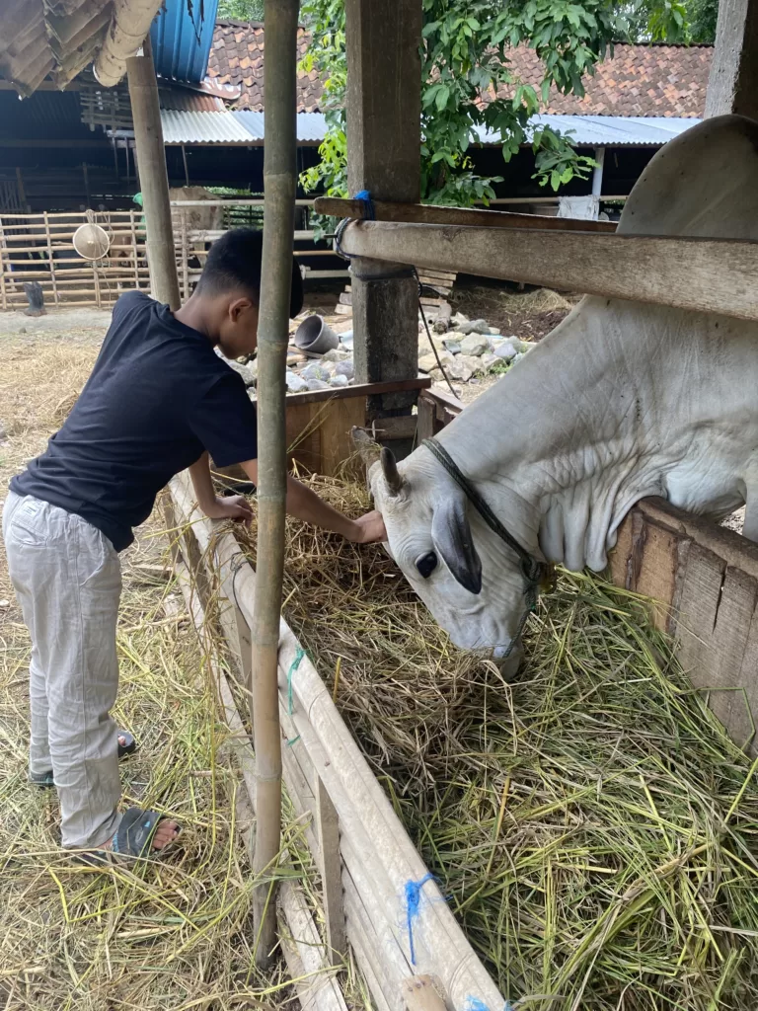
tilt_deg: -19.7
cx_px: 379
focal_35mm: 26
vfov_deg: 67.3
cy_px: 506
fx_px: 759
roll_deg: +0.5
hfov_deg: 53.1
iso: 32
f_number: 1.8
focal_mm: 4.25
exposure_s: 1/121
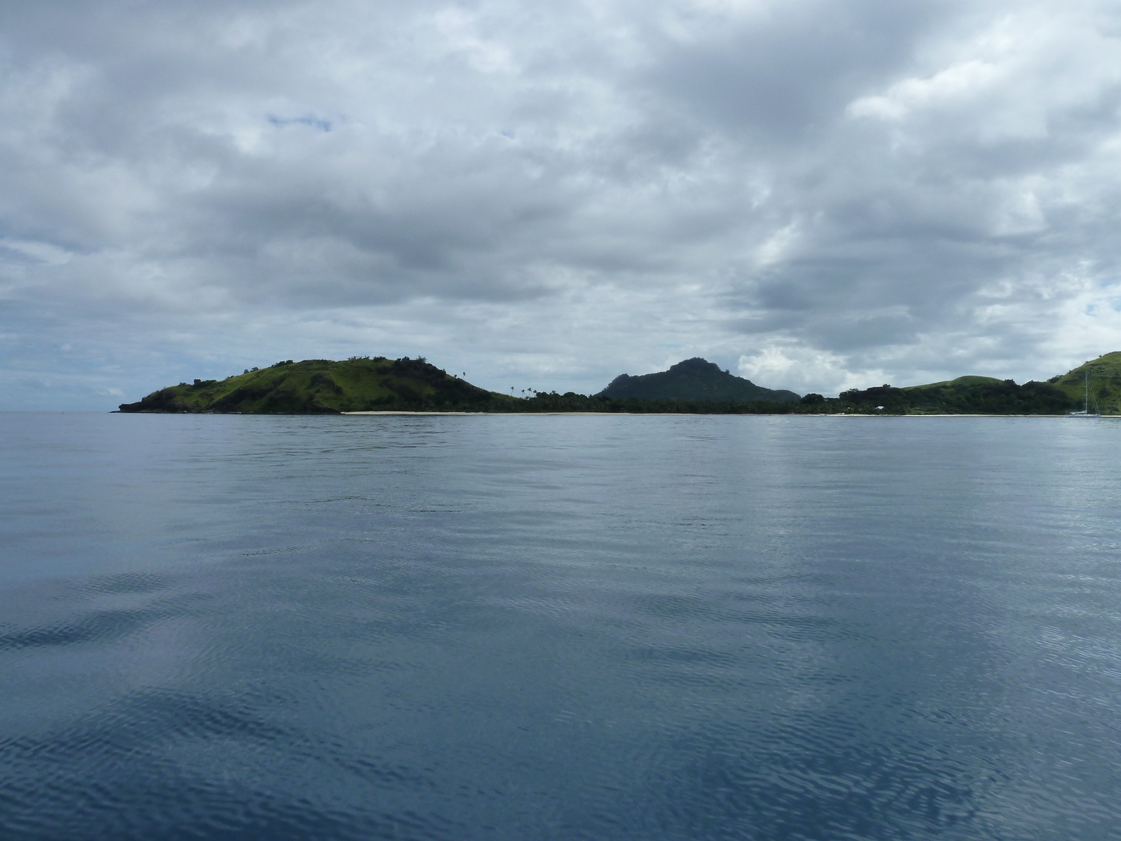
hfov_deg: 69.4
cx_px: 560
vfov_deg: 54.9
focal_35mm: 25
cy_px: 420
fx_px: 810
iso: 125
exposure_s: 1/500
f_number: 5.6
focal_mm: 4.1
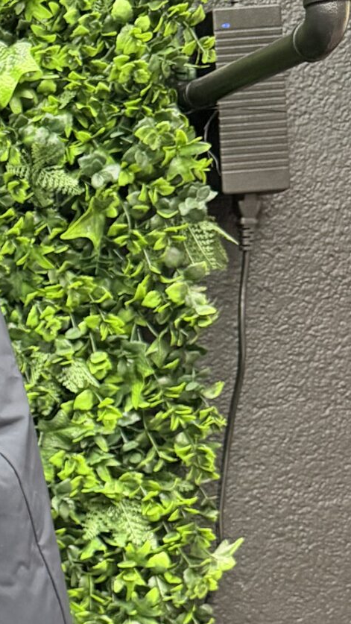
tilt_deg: -4.9
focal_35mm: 80
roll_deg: +0.2
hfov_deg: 13.0
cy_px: 471
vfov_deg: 26.2
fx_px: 1323
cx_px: -360
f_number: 1.78
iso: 500
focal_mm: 6.76
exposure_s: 1/60
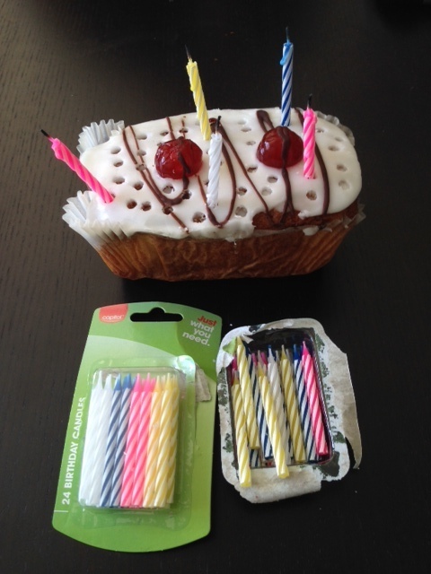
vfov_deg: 55.4
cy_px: 287
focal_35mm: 33
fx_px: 548
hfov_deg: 42.9
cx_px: 216
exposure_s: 1/40
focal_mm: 4.12
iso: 50
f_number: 2.4
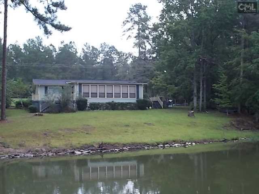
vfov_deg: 32.9
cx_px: 130
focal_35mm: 44
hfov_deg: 42.9
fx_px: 329
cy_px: 97
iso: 160
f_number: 4.2
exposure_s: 1/30
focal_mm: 7.9
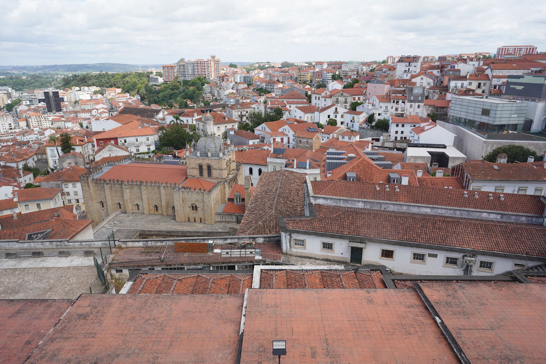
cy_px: 182
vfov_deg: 53.1
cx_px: 273
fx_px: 364
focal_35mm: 24
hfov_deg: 73.7
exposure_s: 1/100
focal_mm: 24
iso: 100
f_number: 10
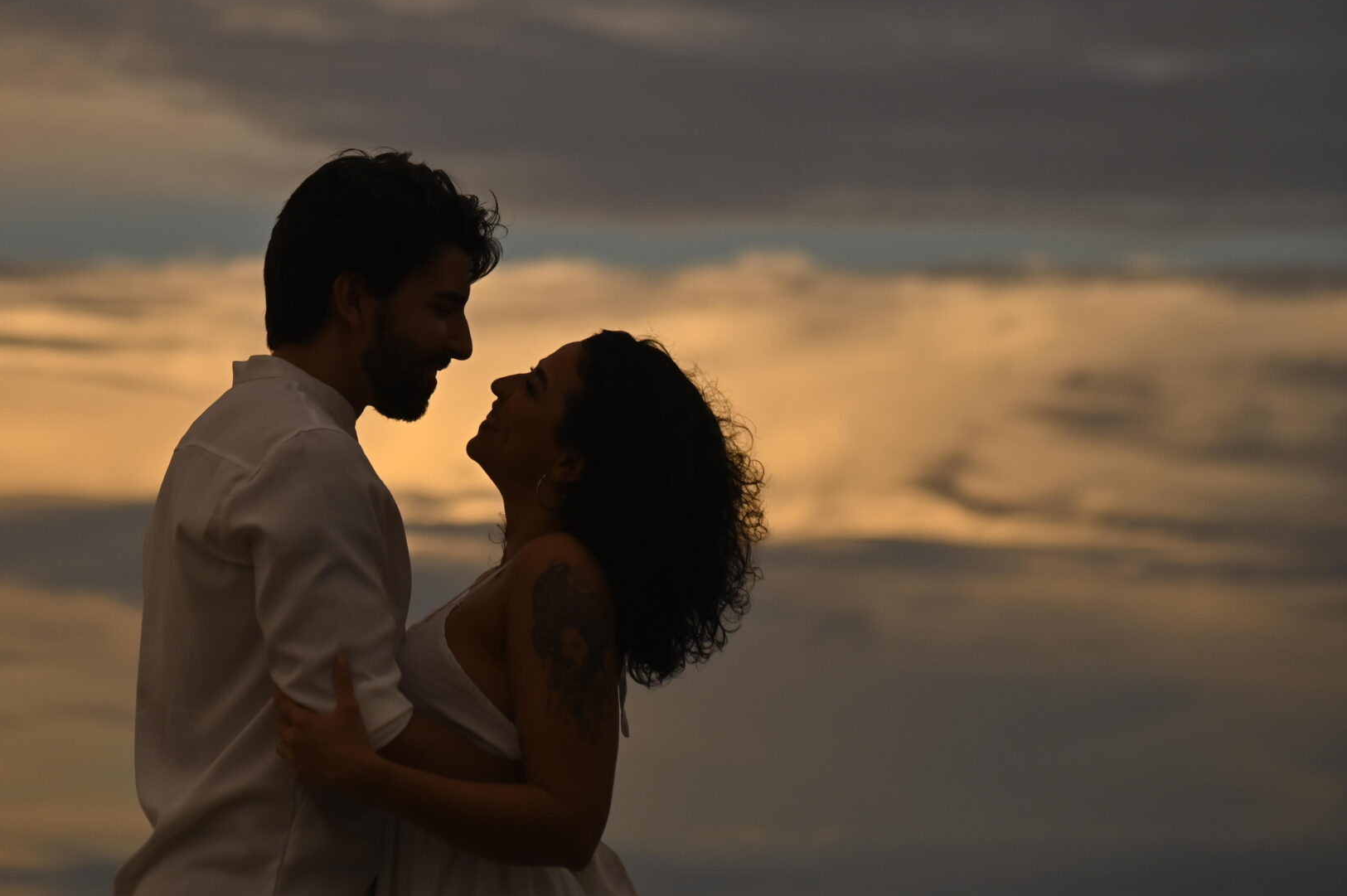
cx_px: 474
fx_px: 7067
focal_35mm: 189
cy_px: 204
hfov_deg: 10.9
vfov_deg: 7.2
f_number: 4
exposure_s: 1/3200
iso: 250
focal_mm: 120
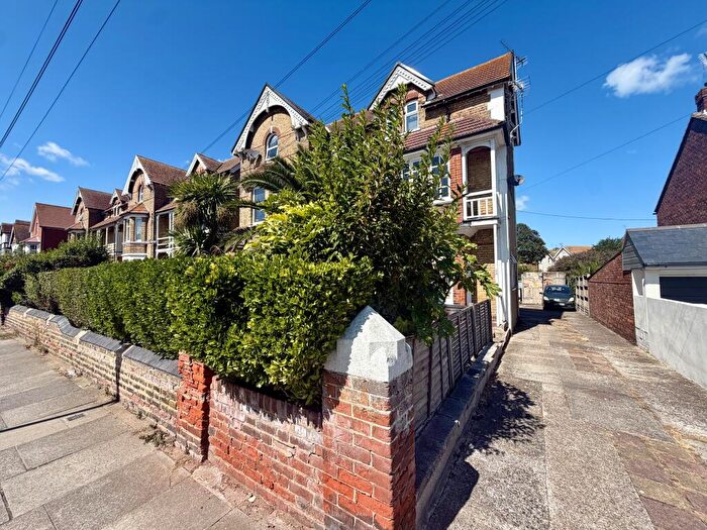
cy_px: 265
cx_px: 354
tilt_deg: +2.5
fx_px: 286
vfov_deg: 85.7
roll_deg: +0.4
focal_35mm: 14
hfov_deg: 102.1
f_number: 2.2
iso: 25
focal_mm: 2.22
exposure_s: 1/770
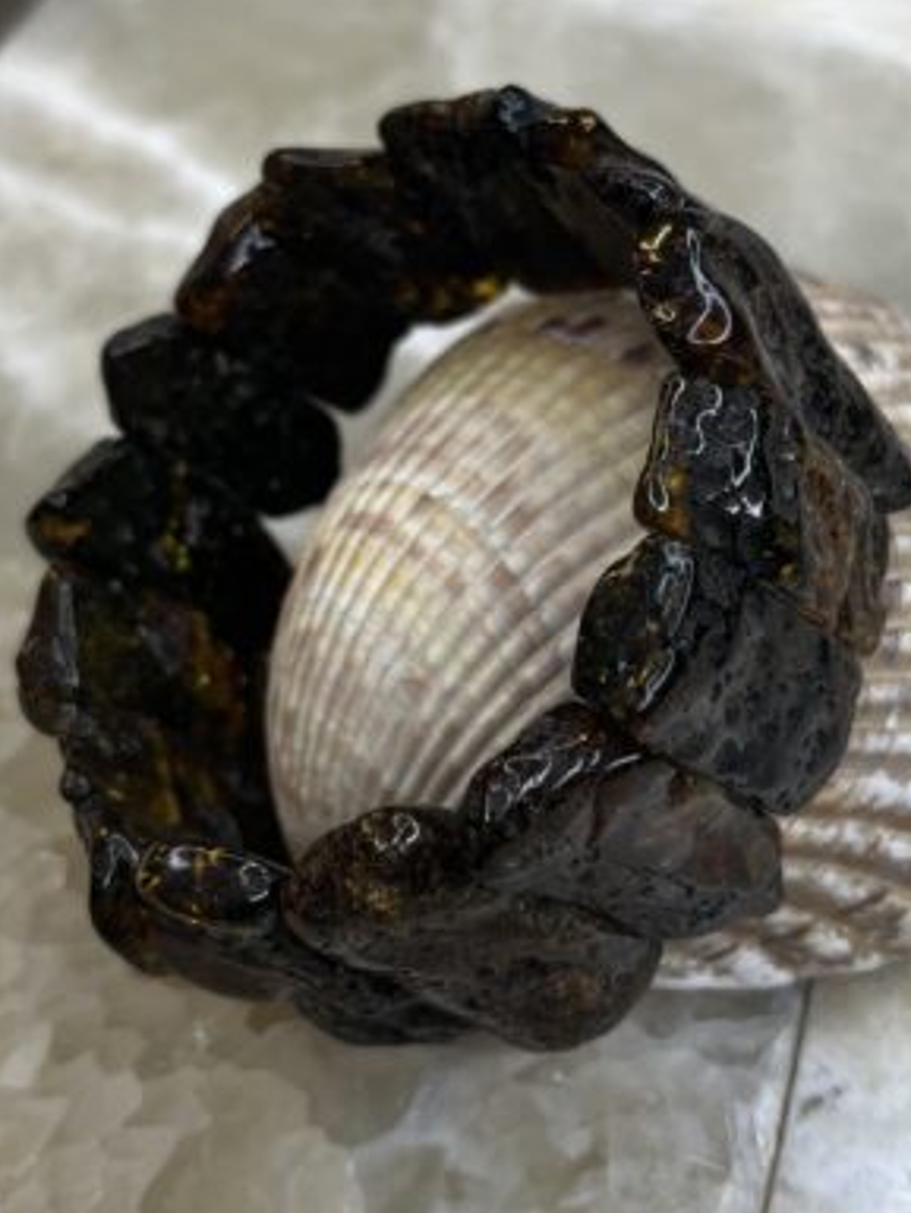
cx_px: 463
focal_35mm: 27
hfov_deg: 51.4
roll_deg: +9.4
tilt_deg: -43.8
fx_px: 947
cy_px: 611
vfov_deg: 65.3
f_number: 1.6
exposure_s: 1/120
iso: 50
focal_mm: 5.1
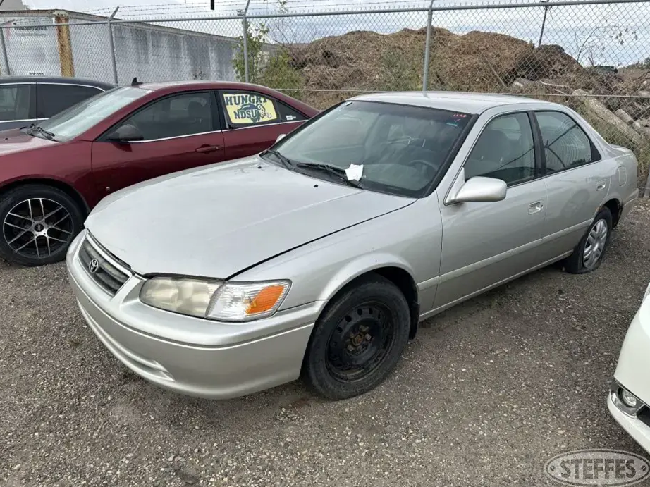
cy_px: 243
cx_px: 330
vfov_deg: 54.9
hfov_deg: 69.4
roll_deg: -0.7
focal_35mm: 25
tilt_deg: -18.3
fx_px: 469
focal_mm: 6.86
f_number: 1.78
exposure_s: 1/3058
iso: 80
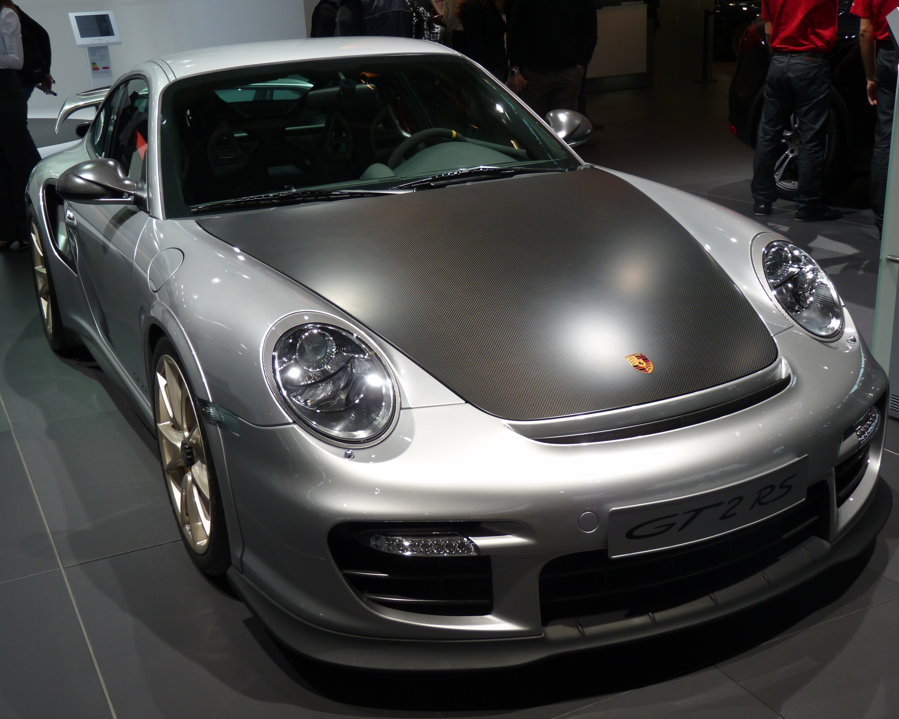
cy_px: 362
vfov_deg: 35.7
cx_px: 422
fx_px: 1118
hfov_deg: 43.8
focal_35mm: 42
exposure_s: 1/125
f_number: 3
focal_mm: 7.1
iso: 80
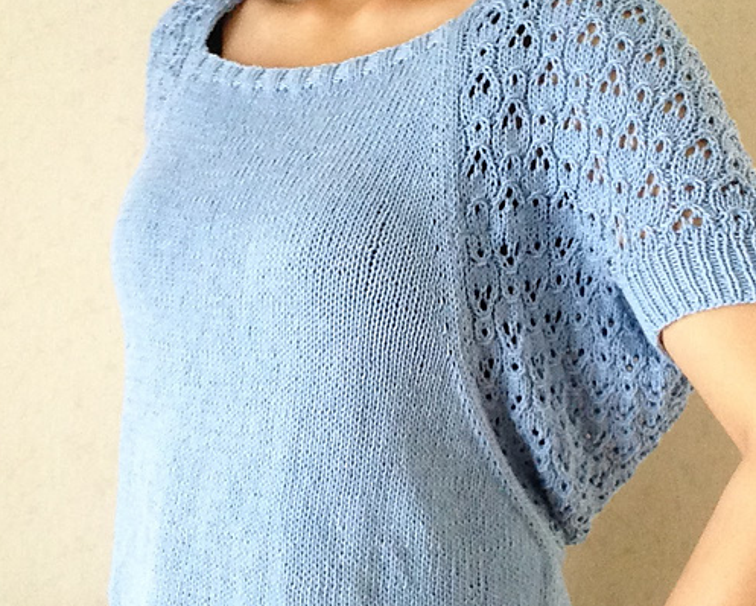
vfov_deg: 34.2
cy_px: 300
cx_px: 482
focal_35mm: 44
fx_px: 985
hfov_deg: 41.6
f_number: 2.4
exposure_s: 1/17
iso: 200
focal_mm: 2.18
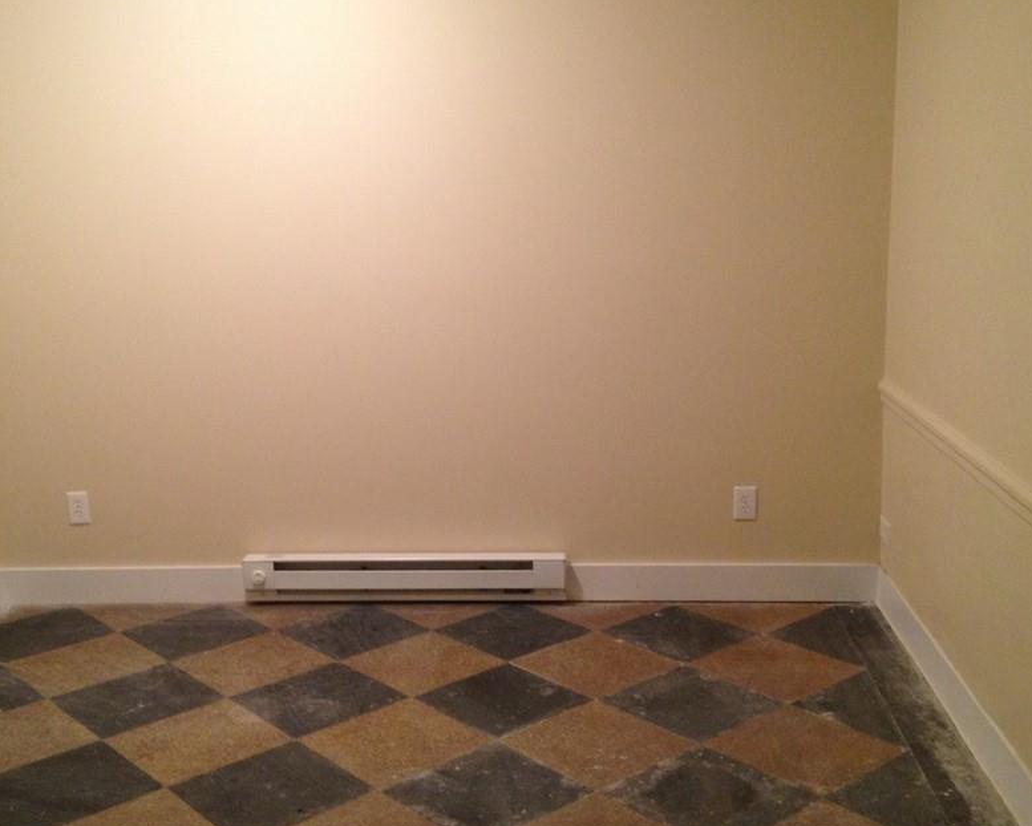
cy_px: 418
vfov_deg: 33.4
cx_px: 487
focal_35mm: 45
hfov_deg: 41.1
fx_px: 1375
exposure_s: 1/20
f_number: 2.4
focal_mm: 4.28
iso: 160
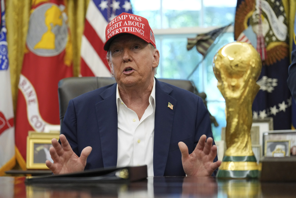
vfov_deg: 19.5
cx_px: 148
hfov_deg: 28.8
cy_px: 99
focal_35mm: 70
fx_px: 576
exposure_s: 1/640
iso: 2500
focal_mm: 70
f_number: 2.8
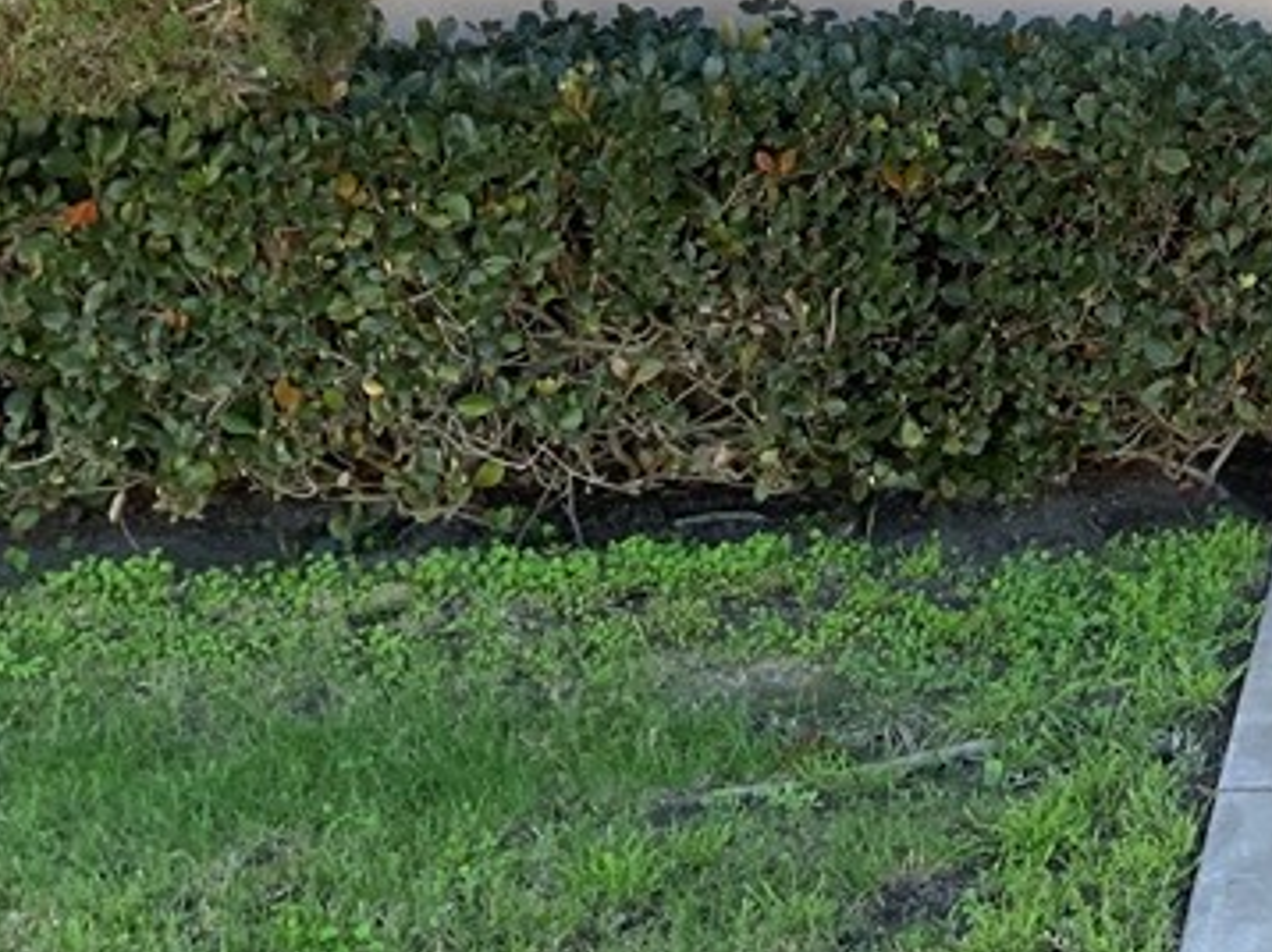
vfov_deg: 16.5
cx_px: 1631
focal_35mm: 83
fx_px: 3048
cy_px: -394
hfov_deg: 21.4
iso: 32
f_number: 1.8
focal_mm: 3
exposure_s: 1/122
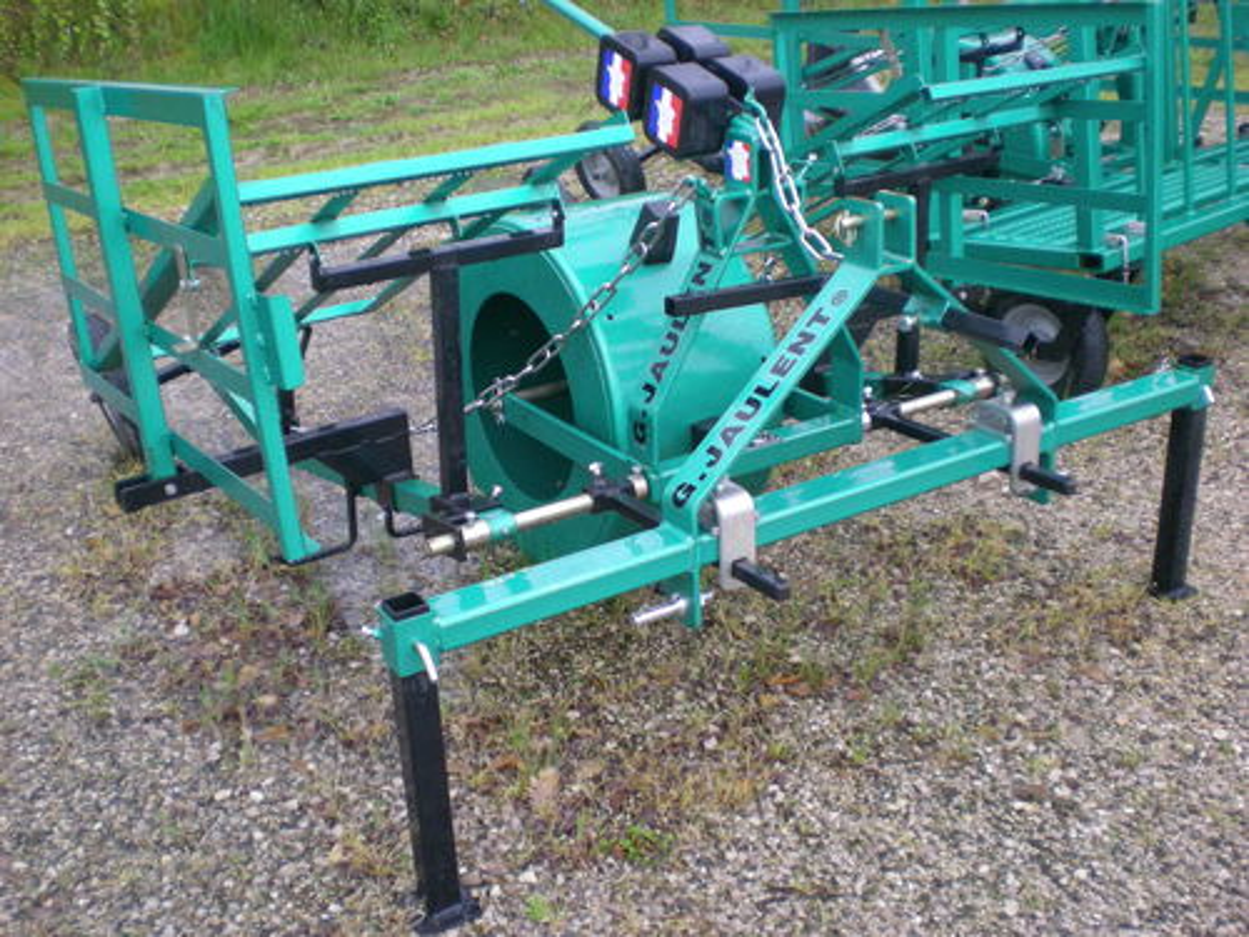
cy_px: 468
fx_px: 1371
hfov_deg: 49.0
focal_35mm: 38
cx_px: 624
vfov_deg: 37.7
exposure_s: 1/61
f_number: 3.1
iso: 141
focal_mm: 6.3
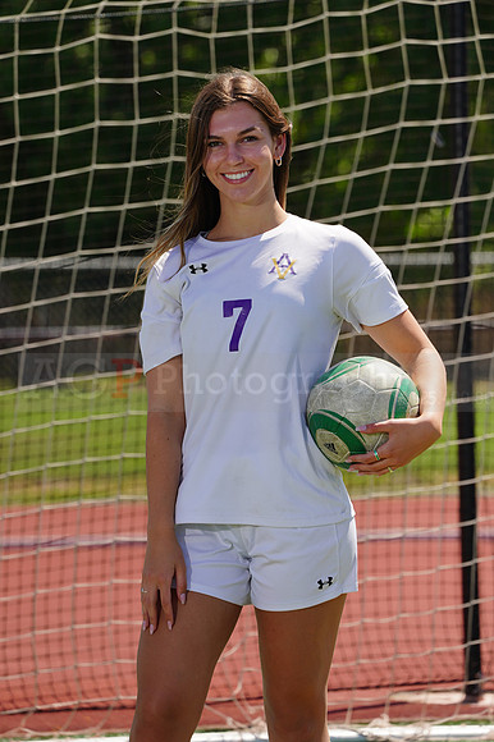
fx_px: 8243
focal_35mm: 400
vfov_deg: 5.2
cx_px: 247
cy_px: 371
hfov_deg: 3.4
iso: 200
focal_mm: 400
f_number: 13
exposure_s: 1/250
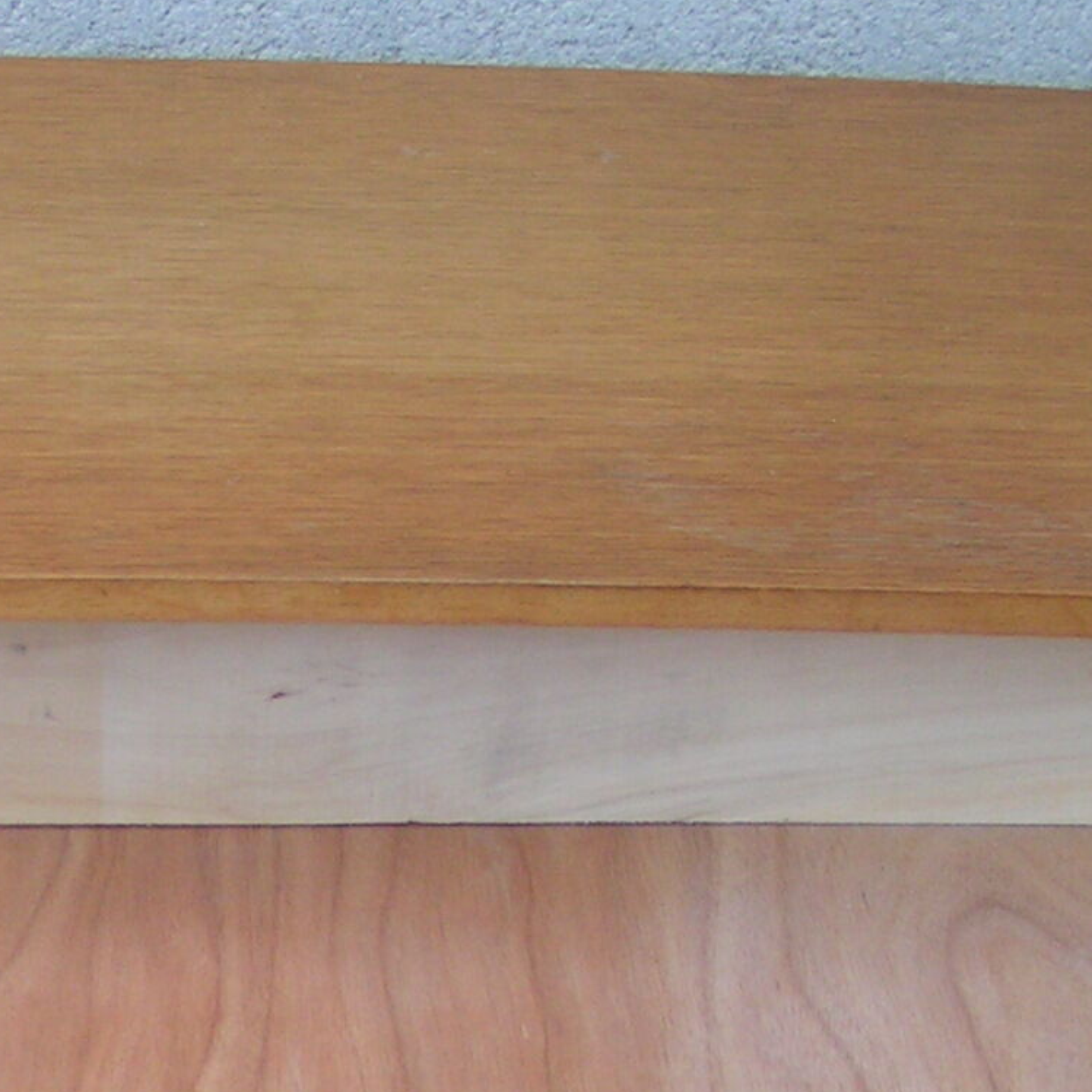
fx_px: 3284
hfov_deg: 18.5
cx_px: 76
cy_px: 1101
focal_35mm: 92
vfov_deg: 18.4
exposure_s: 1/50
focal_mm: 5.8
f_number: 2.8
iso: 100
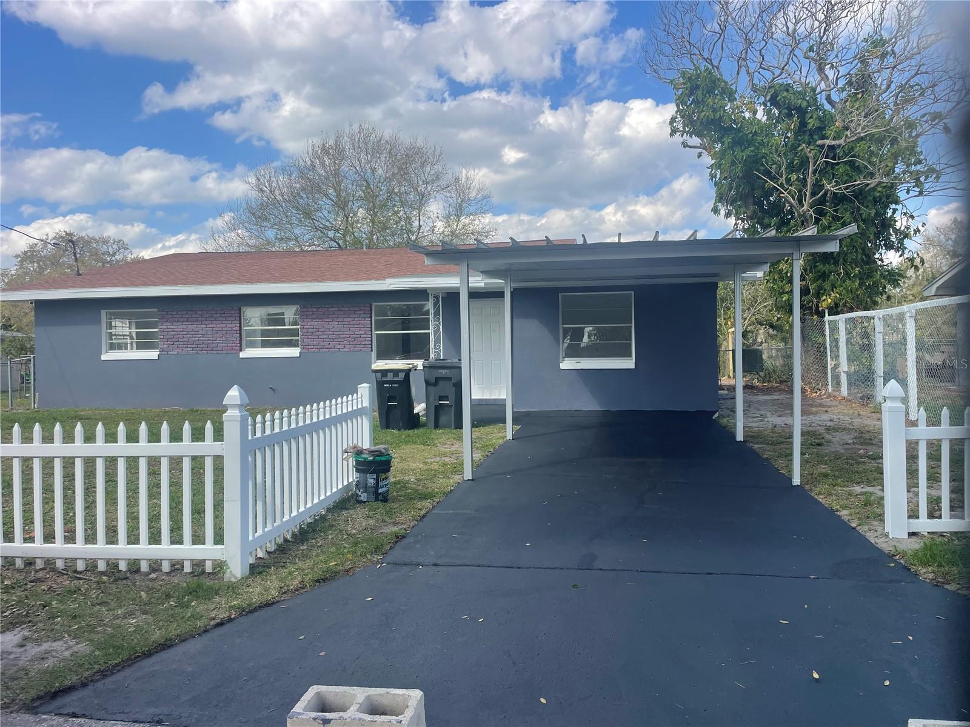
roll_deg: +1.3
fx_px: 729
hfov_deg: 67.3
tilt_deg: +0.4
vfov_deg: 53.1
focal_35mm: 26
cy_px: 364
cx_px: 485
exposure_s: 1/2618
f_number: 1.6
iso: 32
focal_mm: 4.2
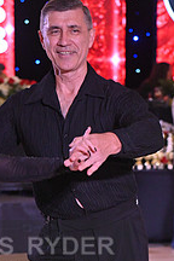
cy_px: 261
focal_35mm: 220
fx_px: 1595
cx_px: -33
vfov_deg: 9.3
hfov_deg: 6.2
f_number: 5
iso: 3200
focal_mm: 82
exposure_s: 1/320
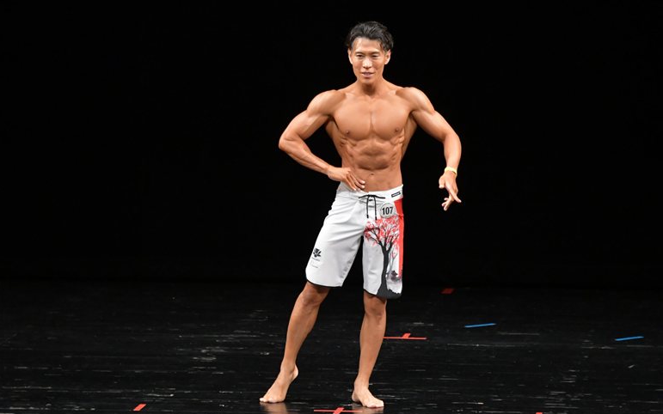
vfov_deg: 4.5
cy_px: 208
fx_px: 5277
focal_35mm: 292
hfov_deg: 7.2
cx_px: 331
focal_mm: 190
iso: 3200
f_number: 5.6
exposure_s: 1/400
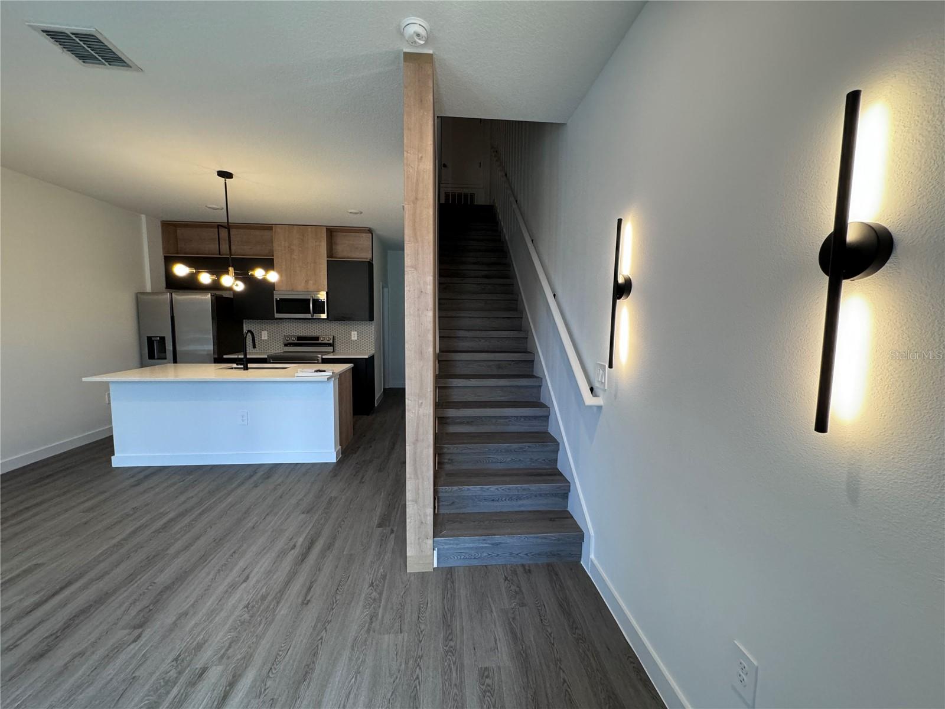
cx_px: 472
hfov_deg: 102.1
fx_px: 382
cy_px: 354
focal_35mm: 14
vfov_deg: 85.7
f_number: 2.2
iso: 250
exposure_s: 1/120
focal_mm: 2.22
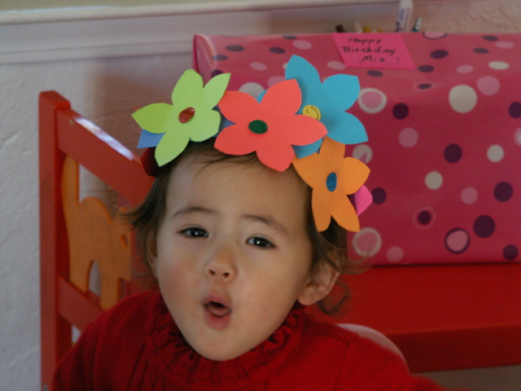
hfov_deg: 12.3
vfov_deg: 9.3
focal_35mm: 160
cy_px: 196
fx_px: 2408
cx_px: 260
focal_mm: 26.12
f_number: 4
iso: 160
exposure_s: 1/25
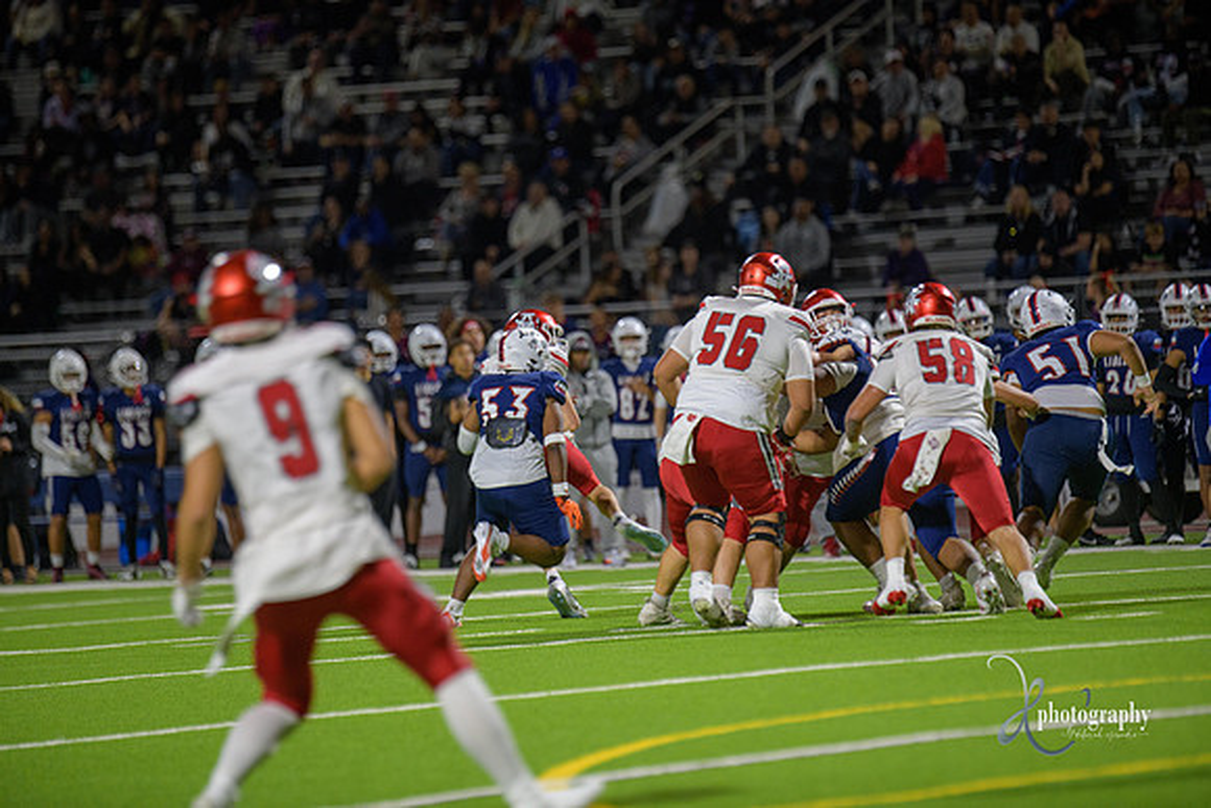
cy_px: 404
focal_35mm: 270
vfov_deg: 5.1
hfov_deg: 7.6
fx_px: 9084
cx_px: 606
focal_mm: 270
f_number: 2.8
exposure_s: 1/250
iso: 1250
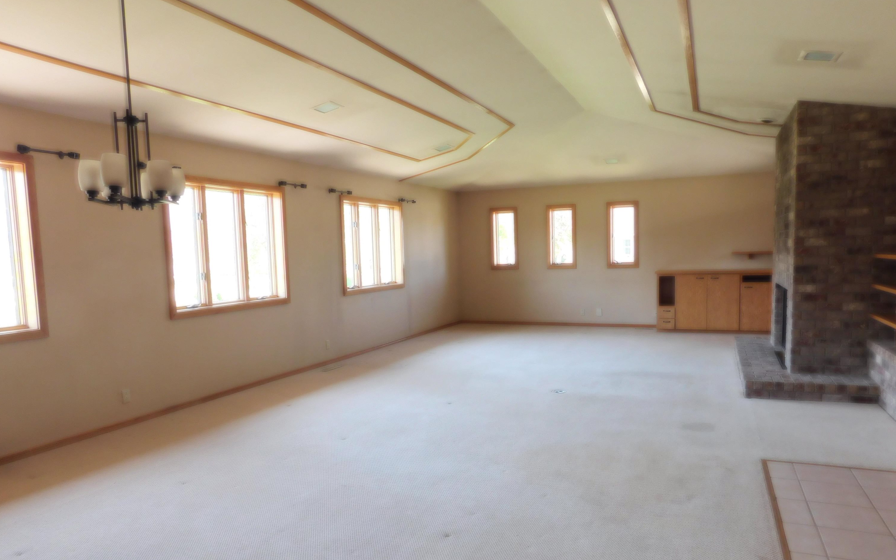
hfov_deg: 72.5
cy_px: 317
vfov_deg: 49.1
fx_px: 610
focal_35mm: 25
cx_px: 452
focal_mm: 4
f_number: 3
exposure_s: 1/30
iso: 140
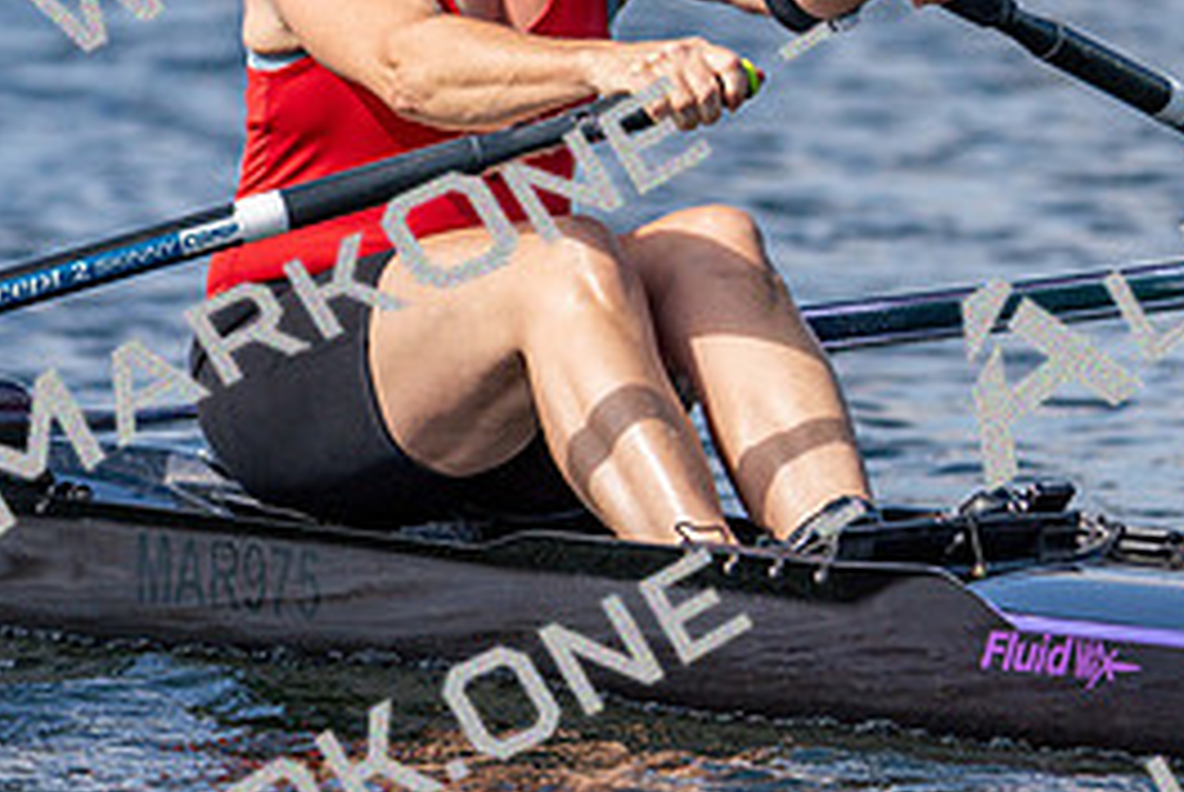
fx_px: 18142
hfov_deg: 3.7
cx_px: 576
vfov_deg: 2.5
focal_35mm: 551
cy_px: 65
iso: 250
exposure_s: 1/1600
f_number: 5.6
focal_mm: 250
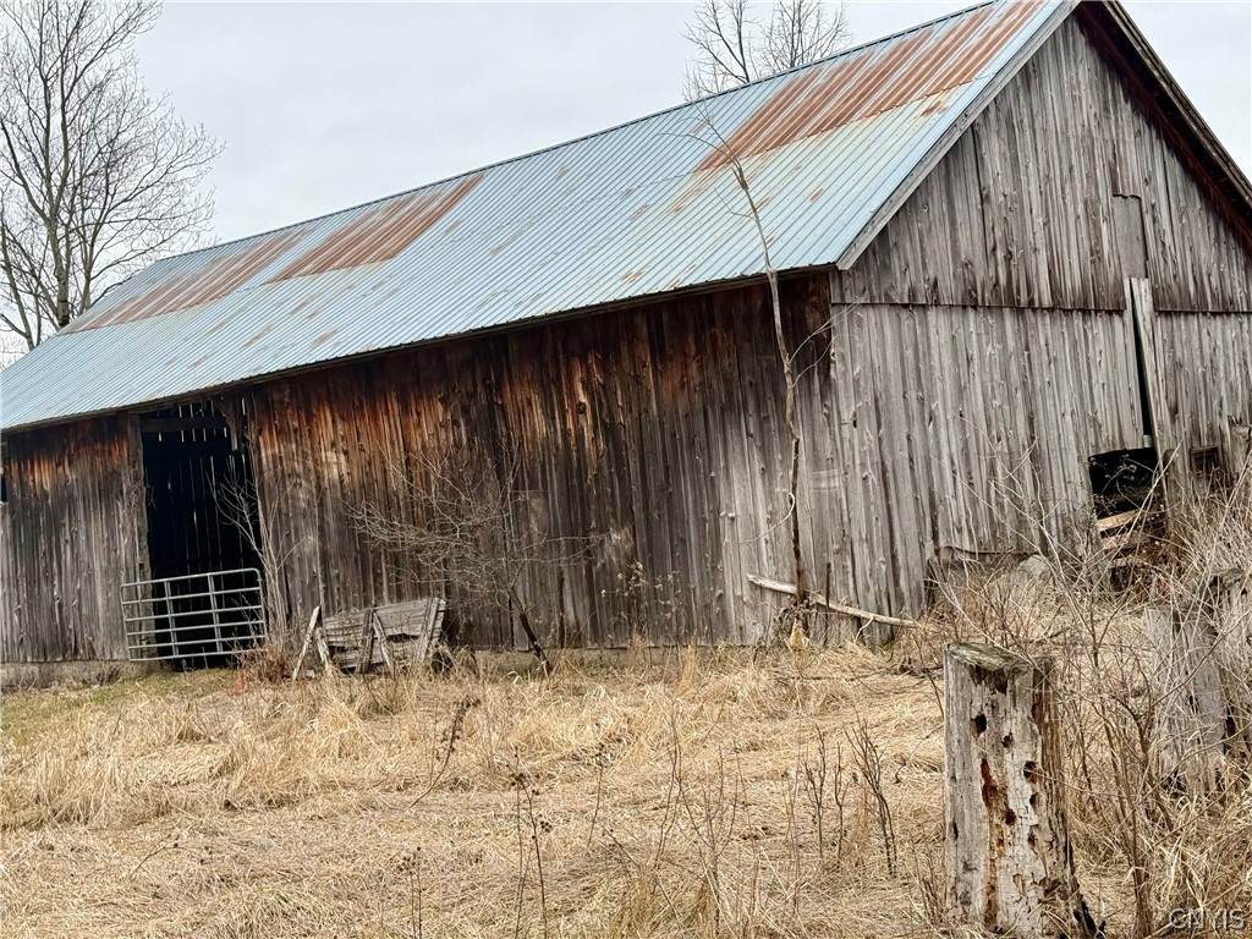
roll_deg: +5.0
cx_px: 626
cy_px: 470
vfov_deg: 30.3
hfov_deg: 39.7
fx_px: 1736
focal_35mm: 48
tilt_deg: +0.3
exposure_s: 1/846
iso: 80
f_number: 1.78
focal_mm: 6.76
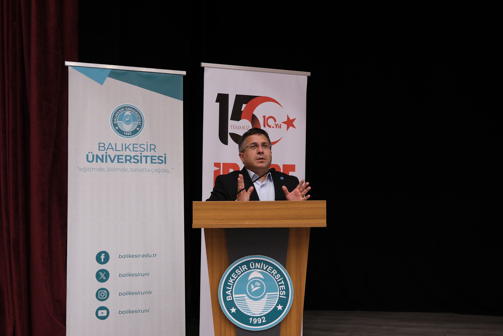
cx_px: 252
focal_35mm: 44
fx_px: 615
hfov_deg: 44.5
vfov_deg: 30.5
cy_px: 168
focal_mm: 29.2
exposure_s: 1/26
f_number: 4
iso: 1250
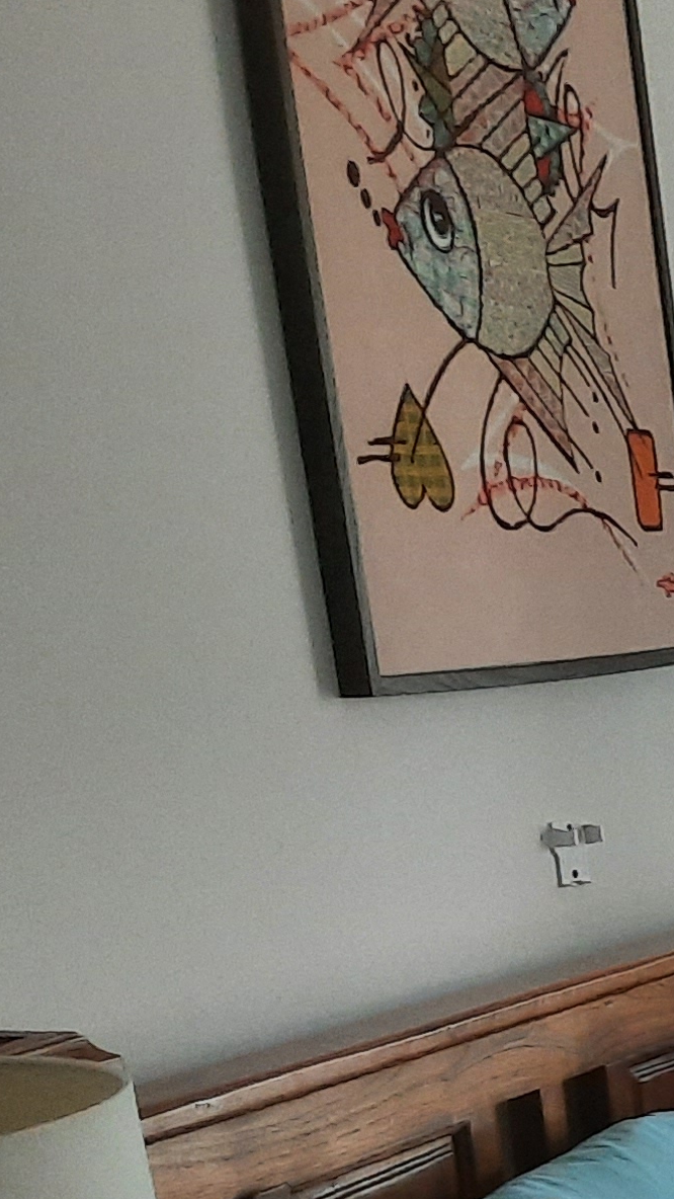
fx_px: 2923
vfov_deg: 22.0
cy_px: 1306
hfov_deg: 10.7
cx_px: 1739
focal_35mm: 92
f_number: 2
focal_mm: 4.6
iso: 200
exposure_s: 1/50
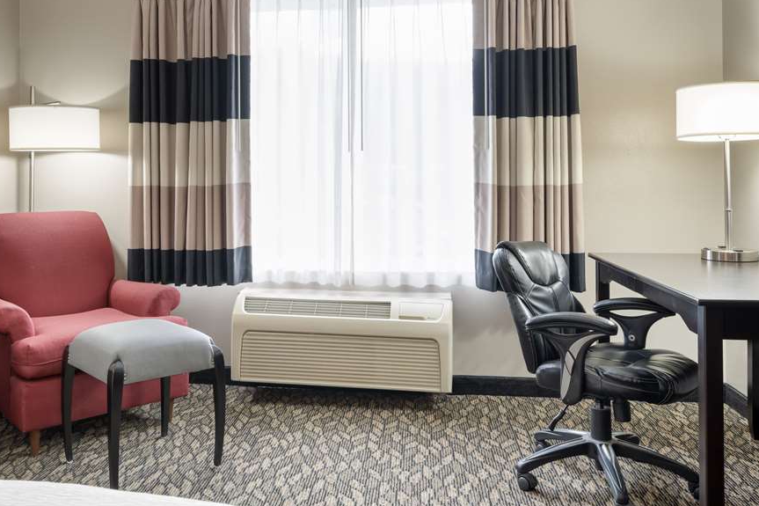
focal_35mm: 32
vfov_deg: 41.0
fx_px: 674
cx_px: 314
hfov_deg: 58.4
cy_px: 224
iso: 400
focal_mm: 27
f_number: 10
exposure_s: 1
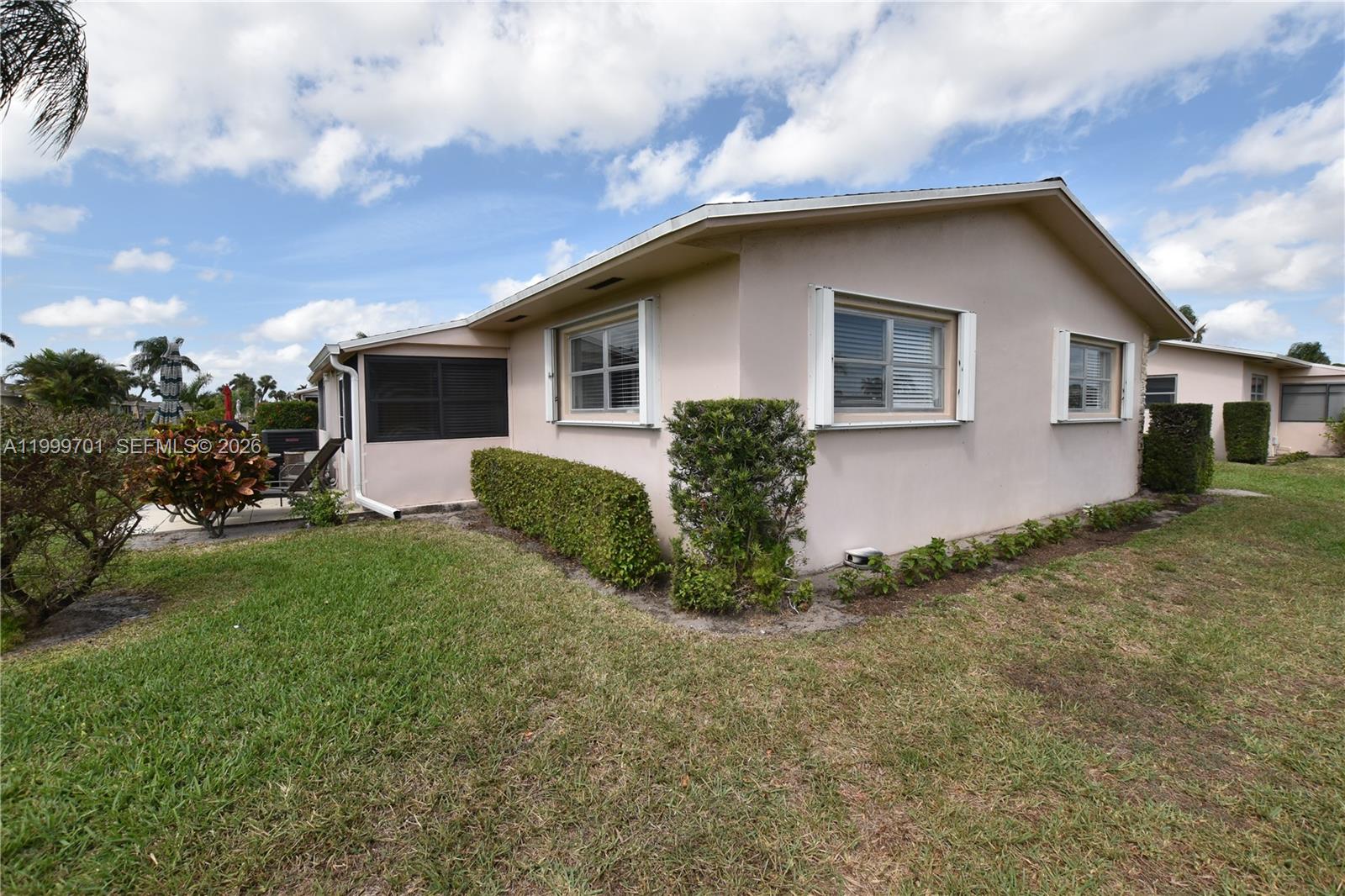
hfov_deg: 100.4
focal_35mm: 15
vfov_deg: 77.3
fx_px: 560
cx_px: 672
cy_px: 448
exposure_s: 1/500
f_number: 8
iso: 200
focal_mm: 10
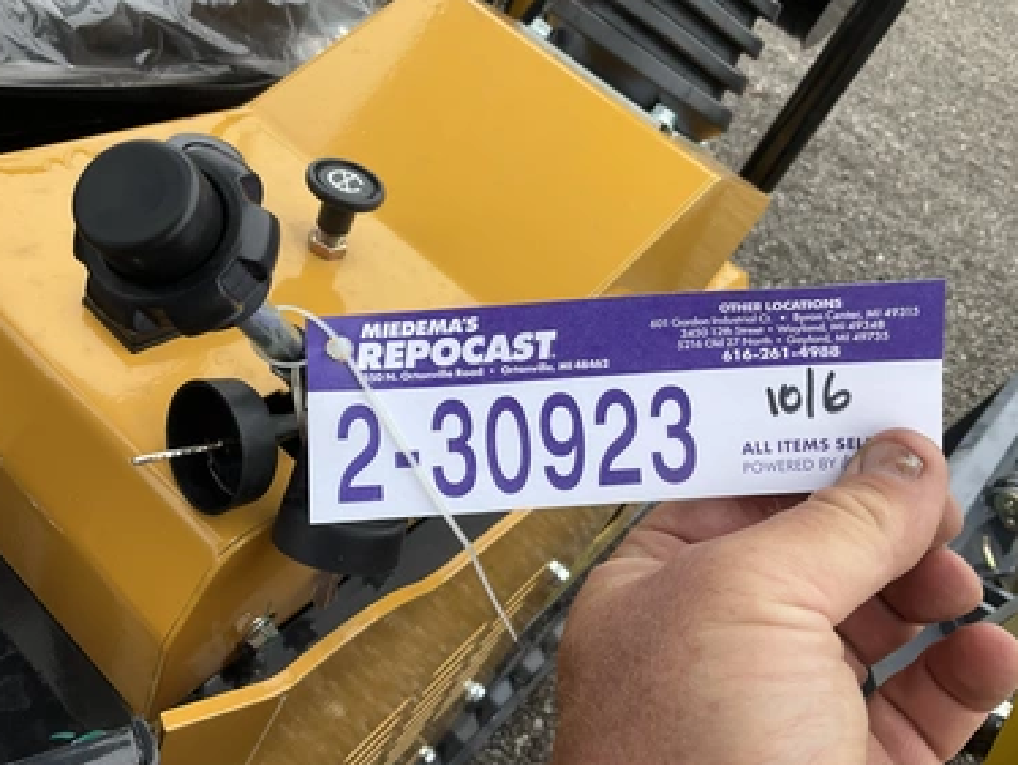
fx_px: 912
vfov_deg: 45.5
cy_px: 365
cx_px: 504
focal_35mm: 31
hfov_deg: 58.3
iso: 25
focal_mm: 3
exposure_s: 1/442
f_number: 1.8
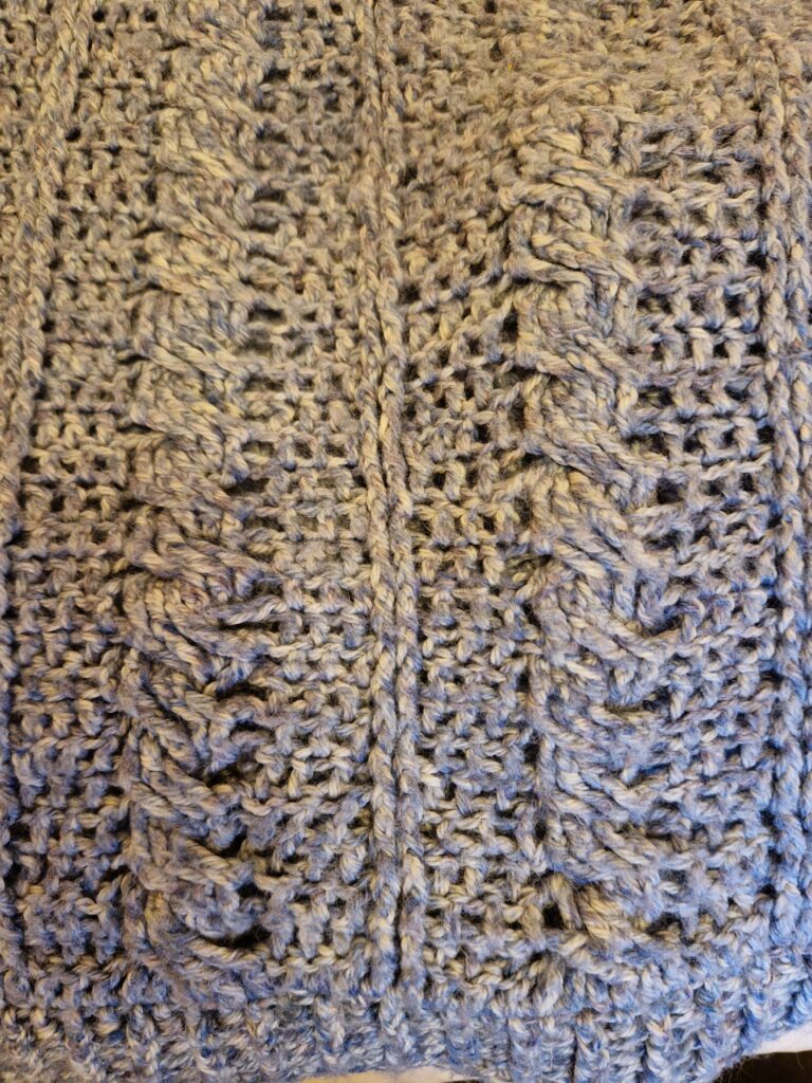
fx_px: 719
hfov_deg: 58.9
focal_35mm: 23
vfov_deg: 73.9
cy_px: 542
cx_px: 406
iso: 640
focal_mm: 5.4
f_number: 1.8
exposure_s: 1/25
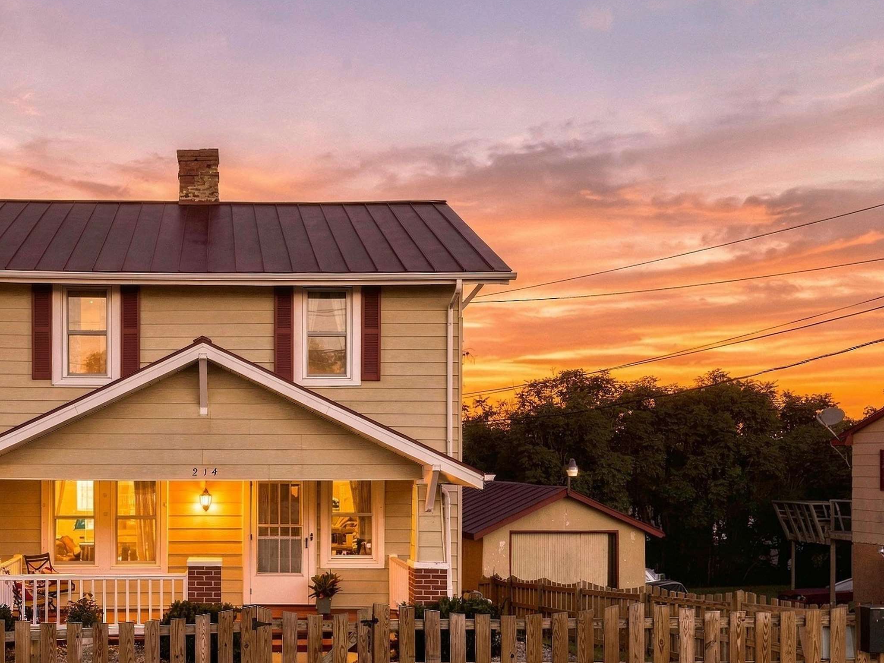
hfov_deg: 49.5
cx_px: 234
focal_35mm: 36
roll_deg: +0.8
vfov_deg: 39.0
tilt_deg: -0.7
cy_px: 464
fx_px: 919
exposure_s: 1/3145
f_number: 1.8
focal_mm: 6.8
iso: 80
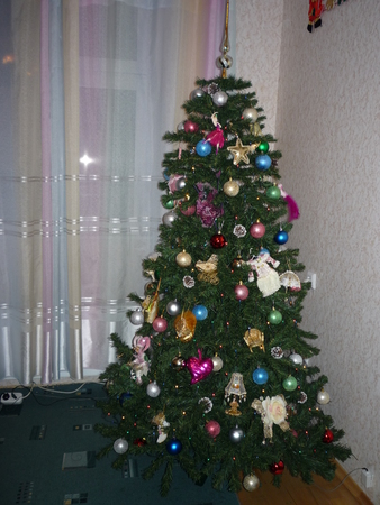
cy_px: 252
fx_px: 468
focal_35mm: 32
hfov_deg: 44.2
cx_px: 190
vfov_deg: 56.8
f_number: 3.3
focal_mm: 5.2
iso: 100
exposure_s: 1/30
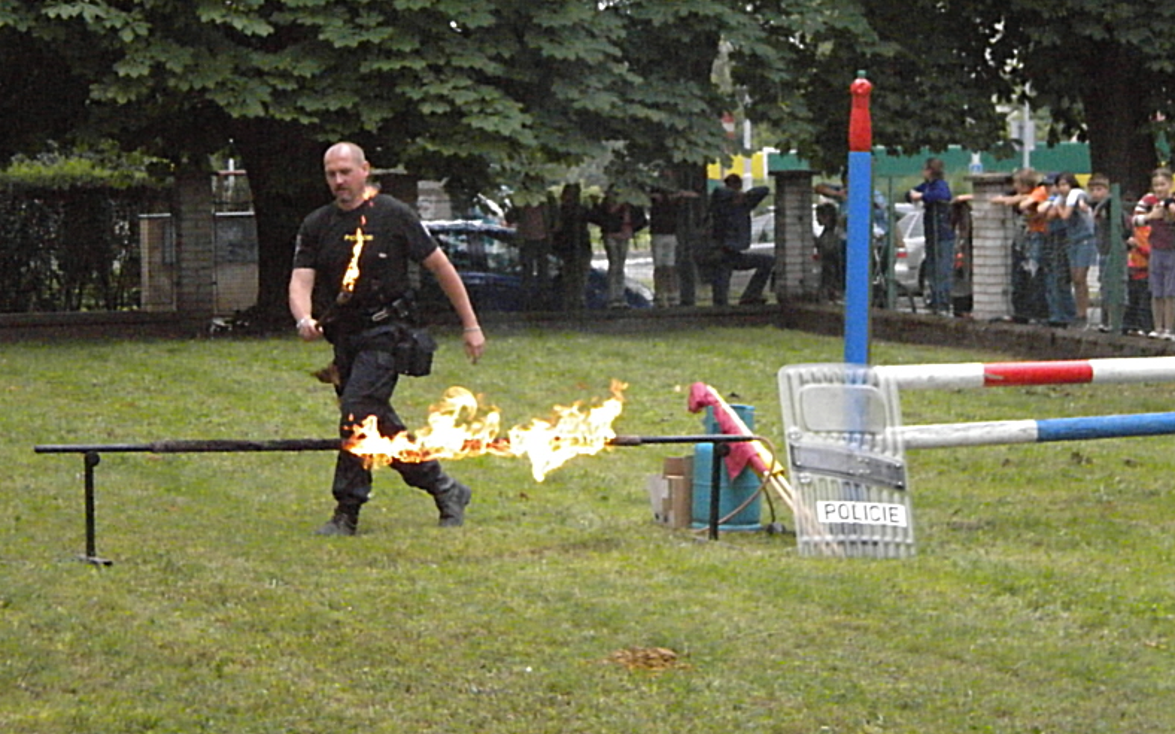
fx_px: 3618
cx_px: 590
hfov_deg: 18.4
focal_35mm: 113
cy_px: 292
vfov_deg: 11.6
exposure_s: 1/579
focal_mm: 18.9
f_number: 8.5
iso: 1600
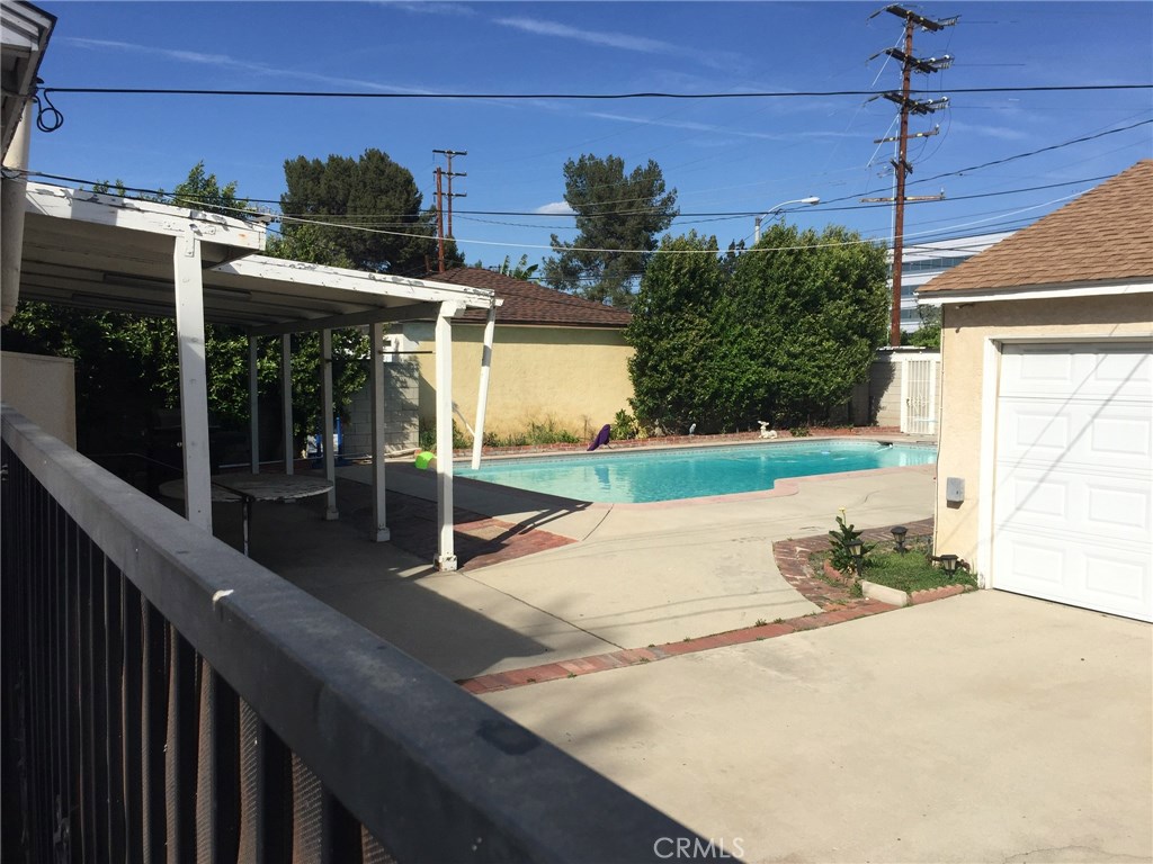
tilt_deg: -4.2
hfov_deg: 61.7
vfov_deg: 48.2
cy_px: 432
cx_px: 576
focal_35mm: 29
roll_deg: +0.0
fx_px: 966
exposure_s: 1/2825
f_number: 2.2
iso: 32
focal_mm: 4.15
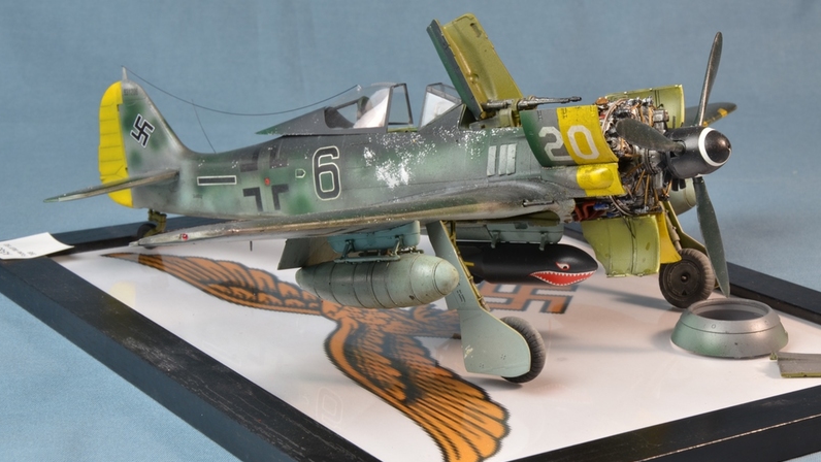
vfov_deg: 14.7
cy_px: 207
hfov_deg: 25.9
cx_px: 409
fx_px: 1785
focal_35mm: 82
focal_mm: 52
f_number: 18
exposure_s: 1/2
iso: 200
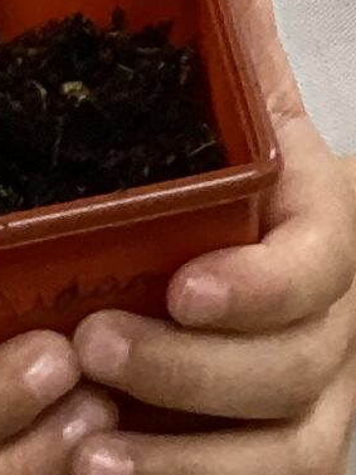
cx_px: 64
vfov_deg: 8.6
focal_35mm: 210
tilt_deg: -16.0
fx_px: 2883
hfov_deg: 7.1
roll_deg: +1.2
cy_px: -642
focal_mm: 3.3
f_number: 2.4
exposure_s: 1/50
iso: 160
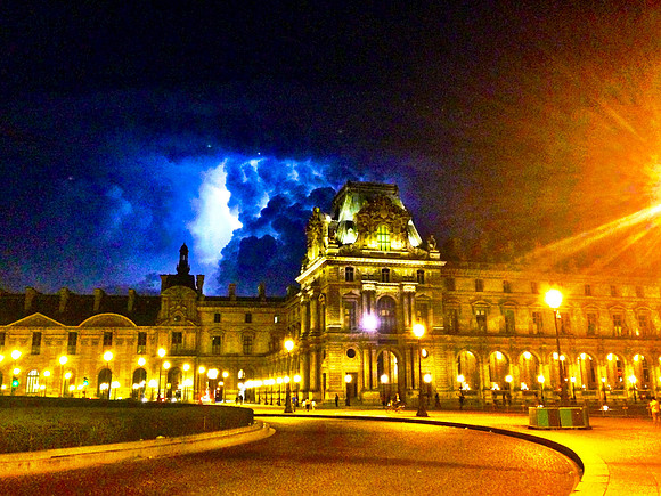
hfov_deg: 55.4
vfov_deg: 42.9
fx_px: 630
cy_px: 248
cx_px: 330
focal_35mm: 33
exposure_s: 1/15
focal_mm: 4.13
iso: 800
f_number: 2.4
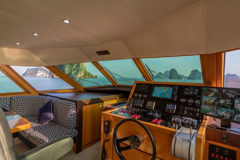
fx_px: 127
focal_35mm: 19
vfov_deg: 64.6
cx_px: 120
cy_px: 80
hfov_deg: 86.9
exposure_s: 1/40
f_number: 5.6
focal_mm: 19
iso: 100
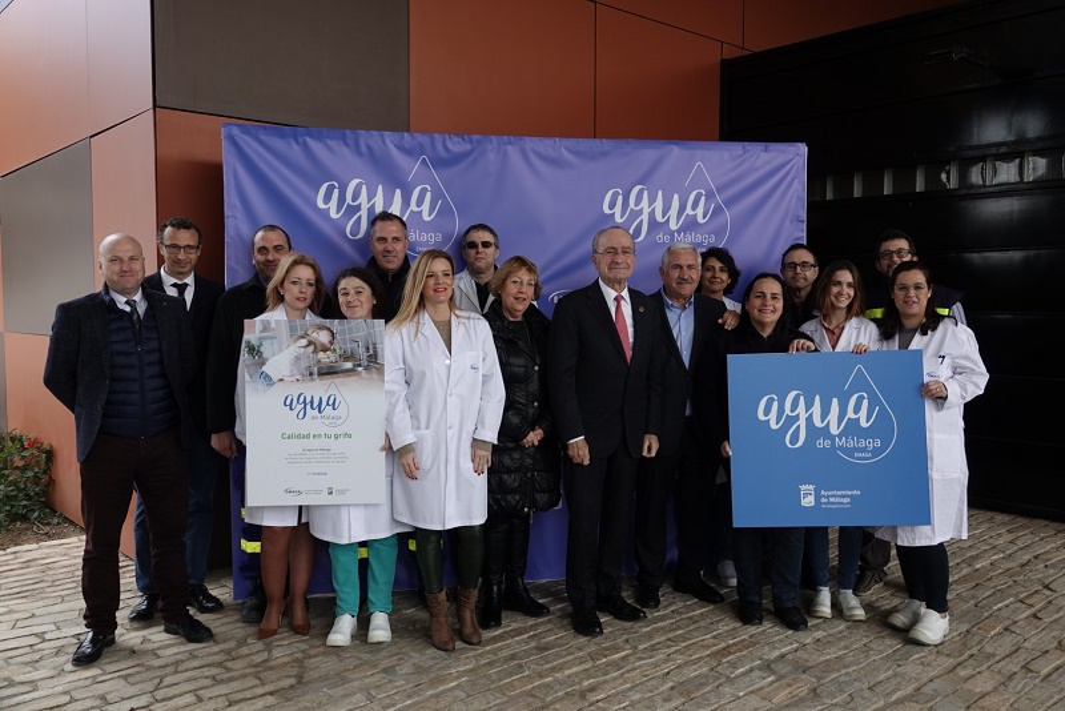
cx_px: 532
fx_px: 858
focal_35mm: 29
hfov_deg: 63.6
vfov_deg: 45.0
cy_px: 356
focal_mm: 10.8
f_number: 3.5
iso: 125
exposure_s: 1/125
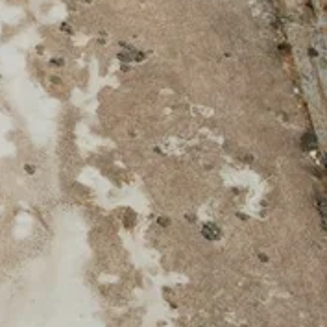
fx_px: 1154
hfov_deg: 14.9
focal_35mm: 108
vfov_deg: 16.1
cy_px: 162
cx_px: -176
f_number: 2.8
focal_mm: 8.38
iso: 100
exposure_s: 1/240
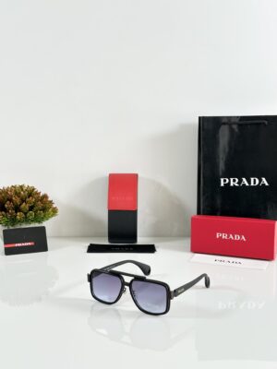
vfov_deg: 39.7
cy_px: 184
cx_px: 138
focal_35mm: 48
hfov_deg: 30.3
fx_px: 512
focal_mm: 6.86
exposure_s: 1/121
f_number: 1.78
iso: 64
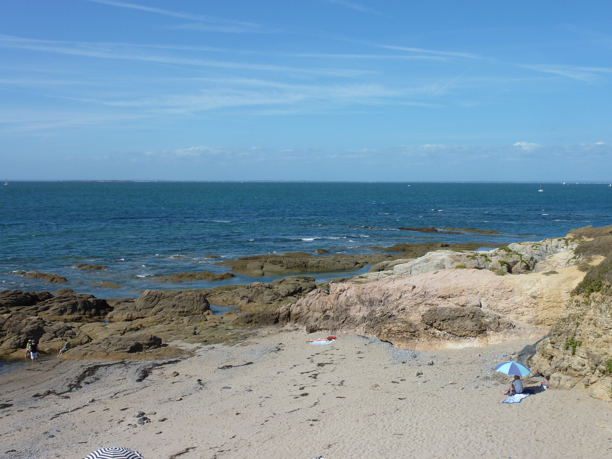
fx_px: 654
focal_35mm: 37
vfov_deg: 38.7
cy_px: 230
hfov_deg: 50.1
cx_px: 306
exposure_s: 1/500
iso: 80
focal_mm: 6.1
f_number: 5.6
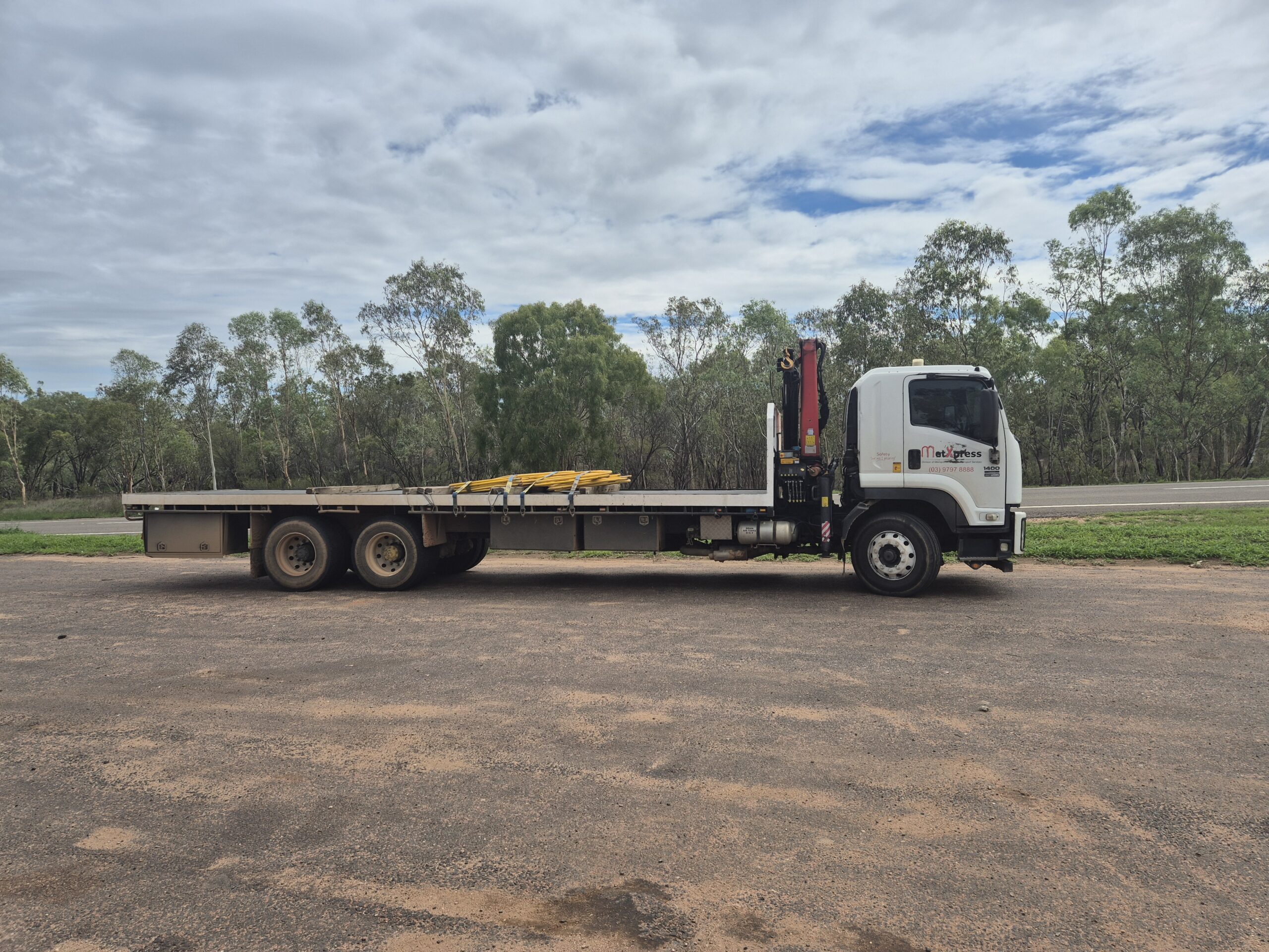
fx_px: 843
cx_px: 634
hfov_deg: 73.9
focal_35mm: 23
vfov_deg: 58.9
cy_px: 476
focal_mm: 5.4
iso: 25
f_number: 1.8
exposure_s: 1/2952
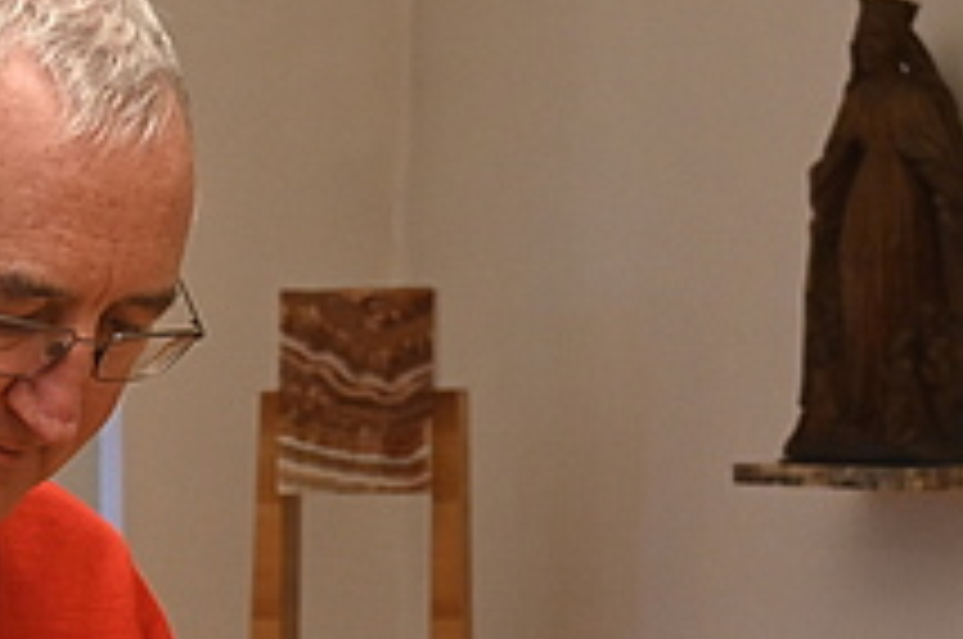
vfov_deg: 9.7
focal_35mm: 139
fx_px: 3713
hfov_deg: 14.1
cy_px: 783
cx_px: -374
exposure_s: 1/125
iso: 900
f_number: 3.5
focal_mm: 22
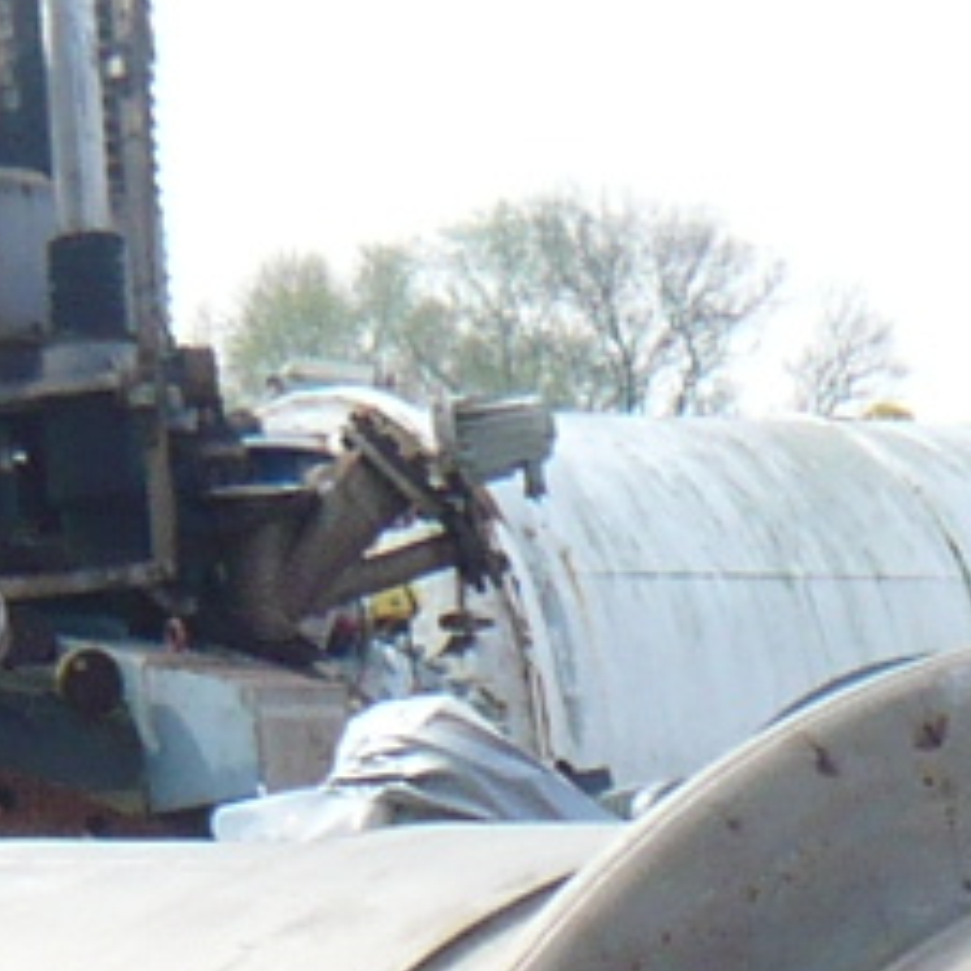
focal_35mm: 205
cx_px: 1555
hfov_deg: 8.3
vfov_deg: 8.1
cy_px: 2028
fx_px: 6506
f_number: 2.8
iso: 100
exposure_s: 1/640
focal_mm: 4.6
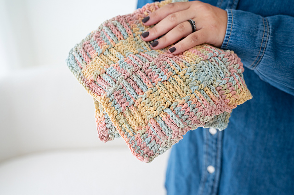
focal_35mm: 50
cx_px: 147
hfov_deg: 39.6
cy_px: 98
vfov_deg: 27.0
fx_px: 408
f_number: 4
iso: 500
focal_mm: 50
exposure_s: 1/160
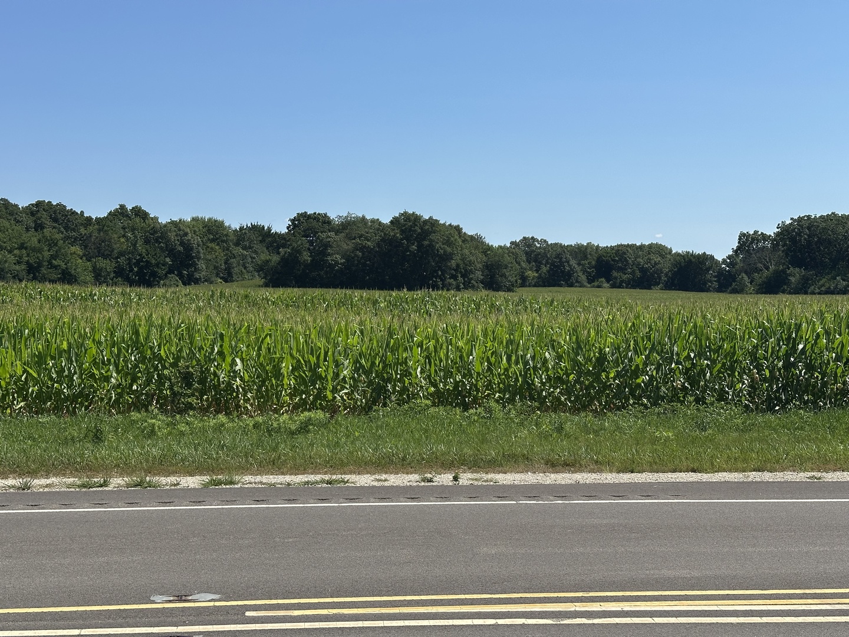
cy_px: 318
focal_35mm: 48
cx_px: 424
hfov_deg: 39.7
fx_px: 1177
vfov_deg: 30.3
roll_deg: -0.2
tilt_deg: +2.6
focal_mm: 6.86
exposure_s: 1/4785
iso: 64
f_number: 1.78
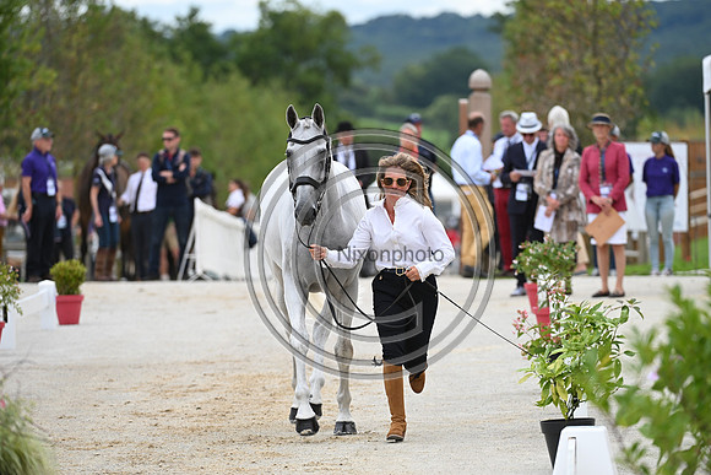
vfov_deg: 4.4
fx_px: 6124
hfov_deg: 6.6
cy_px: 238
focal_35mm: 310
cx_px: 356
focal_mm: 310
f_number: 5.6
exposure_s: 1/1600
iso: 560
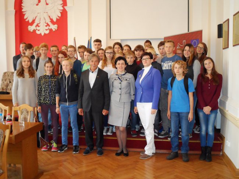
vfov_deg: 39.7
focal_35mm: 36
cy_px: 90
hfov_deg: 51.3
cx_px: 120
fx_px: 249
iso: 480
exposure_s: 1/45
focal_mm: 6.5
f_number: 3
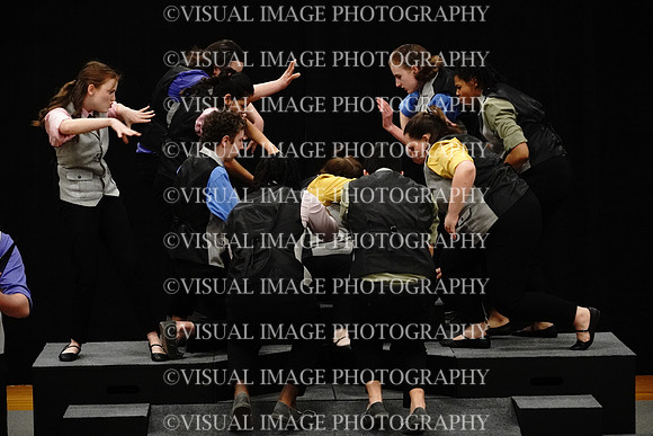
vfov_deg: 10.1
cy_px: 218
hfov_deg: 15.0
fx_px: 2476
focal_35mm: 136
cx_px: 326
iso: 8000
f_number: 5.6
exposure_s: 1/160
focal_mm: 91
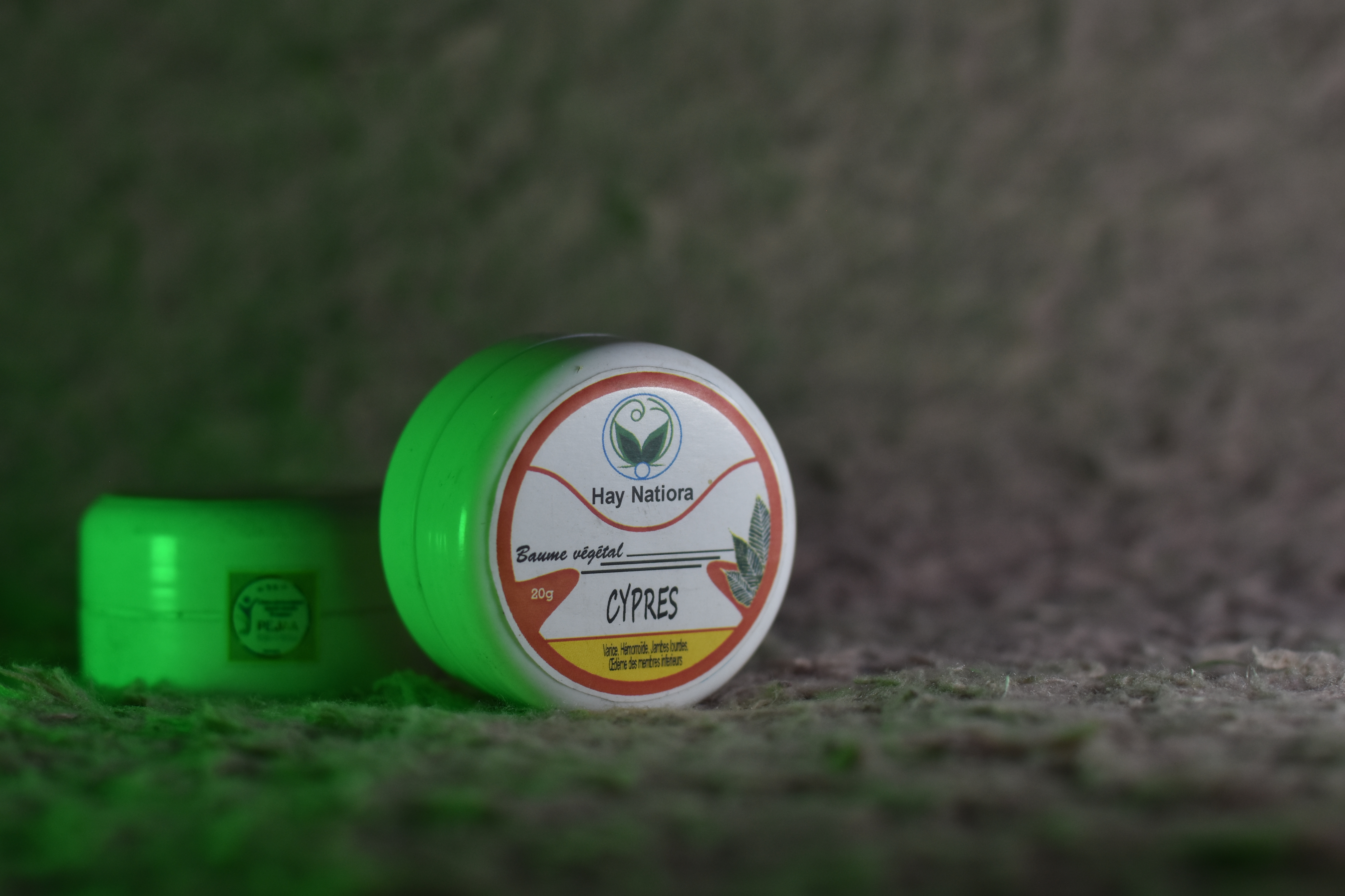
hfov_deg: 27.0
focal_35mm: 75
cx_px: 672
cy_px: 448
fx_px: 2802
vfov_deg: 18.2
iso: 320
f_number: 3.5
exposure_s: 1/200
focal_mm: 50
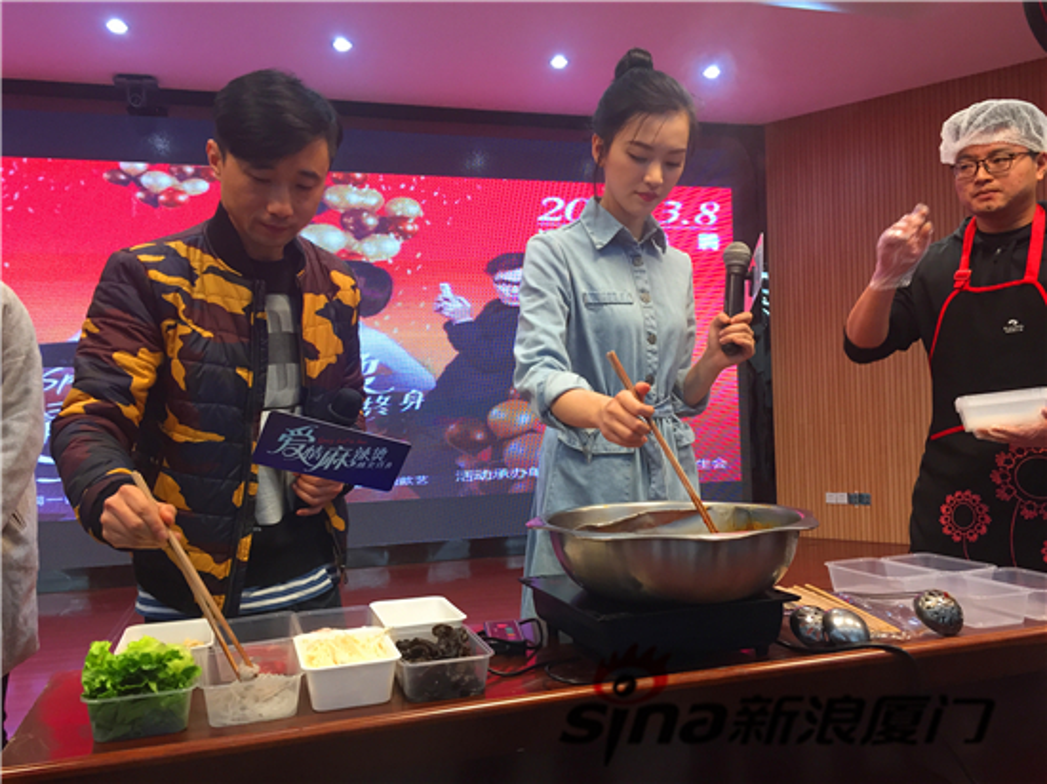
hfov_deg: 61.7
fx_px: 877
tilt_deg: +1.5
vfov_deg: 48.2
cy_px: 392
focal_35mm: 29
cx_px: 524
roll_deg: +0.2
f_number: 2.2
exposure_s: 1/33
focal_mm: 4.15
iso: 50
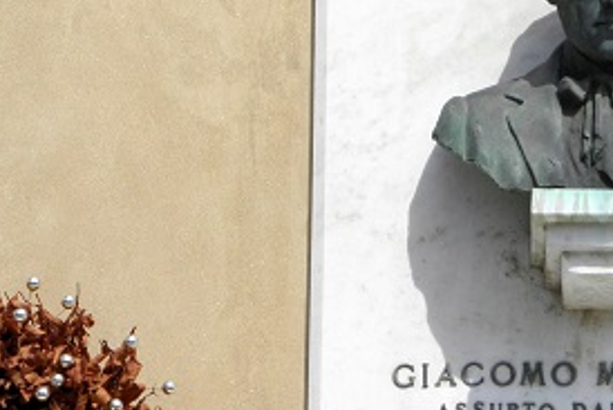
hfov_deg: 5.7
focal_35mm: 362
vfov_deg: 3.8
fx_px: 6167
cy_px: 244
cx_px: 624
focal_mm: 26.8
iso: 100
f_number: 5
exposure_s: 1/500
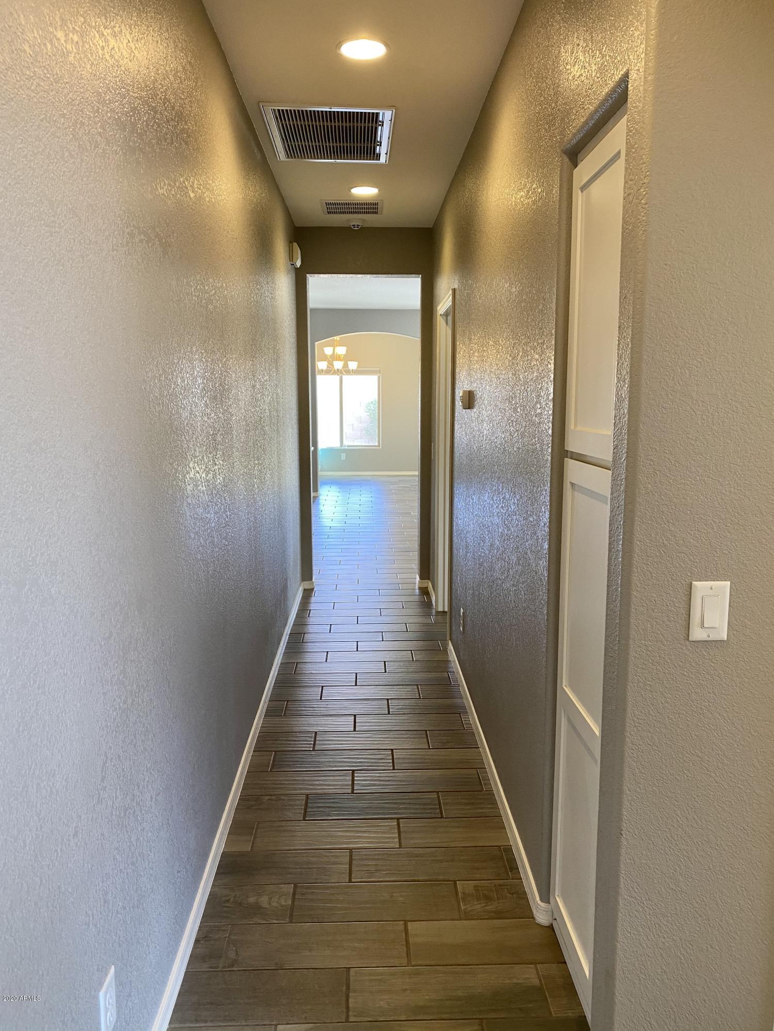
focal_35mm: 26
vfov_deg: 67.3
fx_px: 775
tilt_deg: -7.1
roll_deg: -0.2
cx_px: 387
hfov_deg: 53.1
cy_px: 516
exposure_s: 1/60
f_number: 1.8
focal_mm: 4.25
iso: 100
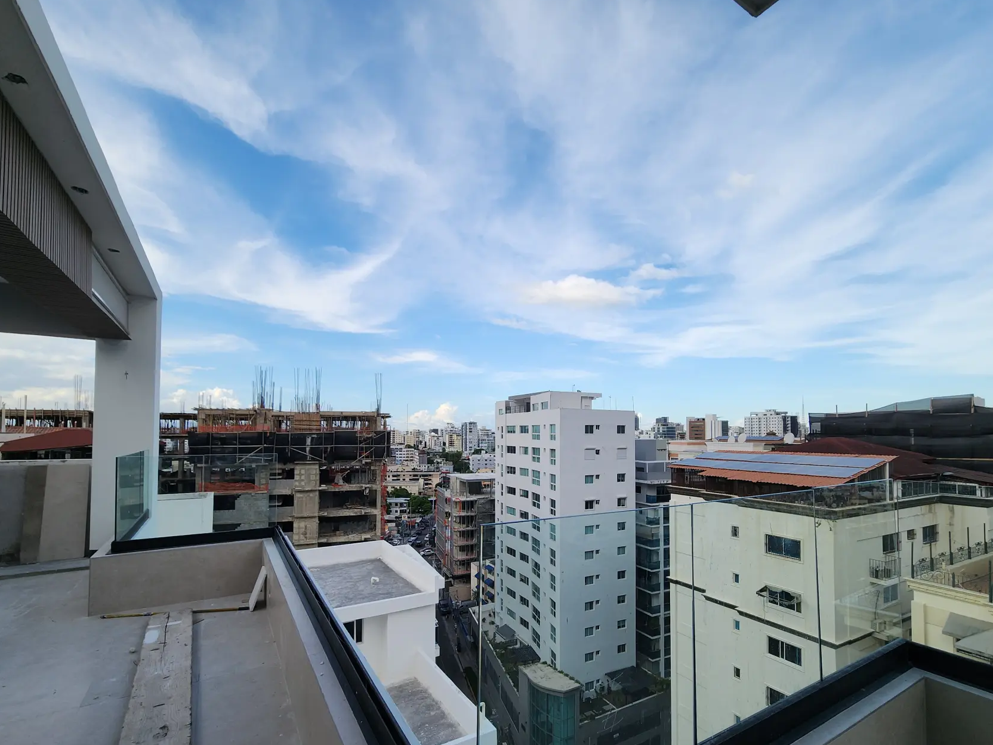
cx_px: 499
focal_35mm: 15
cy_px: 421
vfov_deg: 81.3
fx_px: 430
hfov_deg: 98.2
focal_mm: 2.2
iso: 50
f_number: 2.2
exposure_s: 1/1262
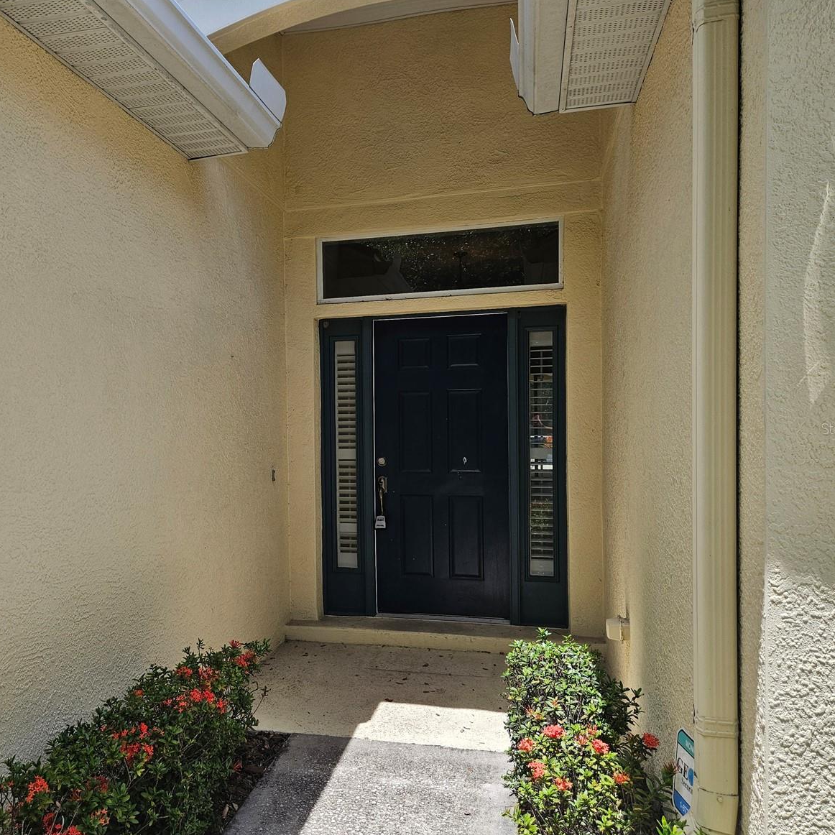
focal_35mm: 28
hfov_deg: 56.6
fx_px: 764
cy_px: 428
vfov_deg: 57.3
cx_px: 314
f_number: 1.8
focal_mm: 5.4
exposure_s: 1/1242
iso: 40
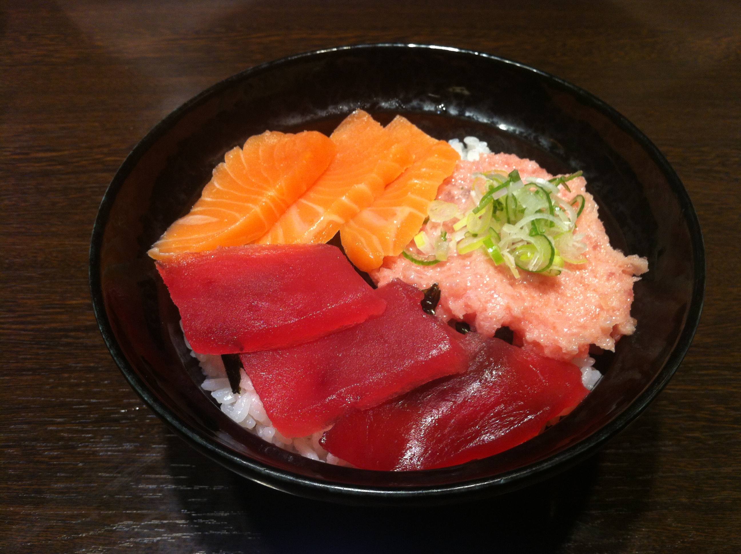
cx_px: 370
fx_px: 748
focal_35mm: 35
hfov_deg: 52.7
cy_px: 277
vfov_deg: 40.6
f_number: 2.8
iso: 80
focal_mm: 3.85
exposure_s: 1/15
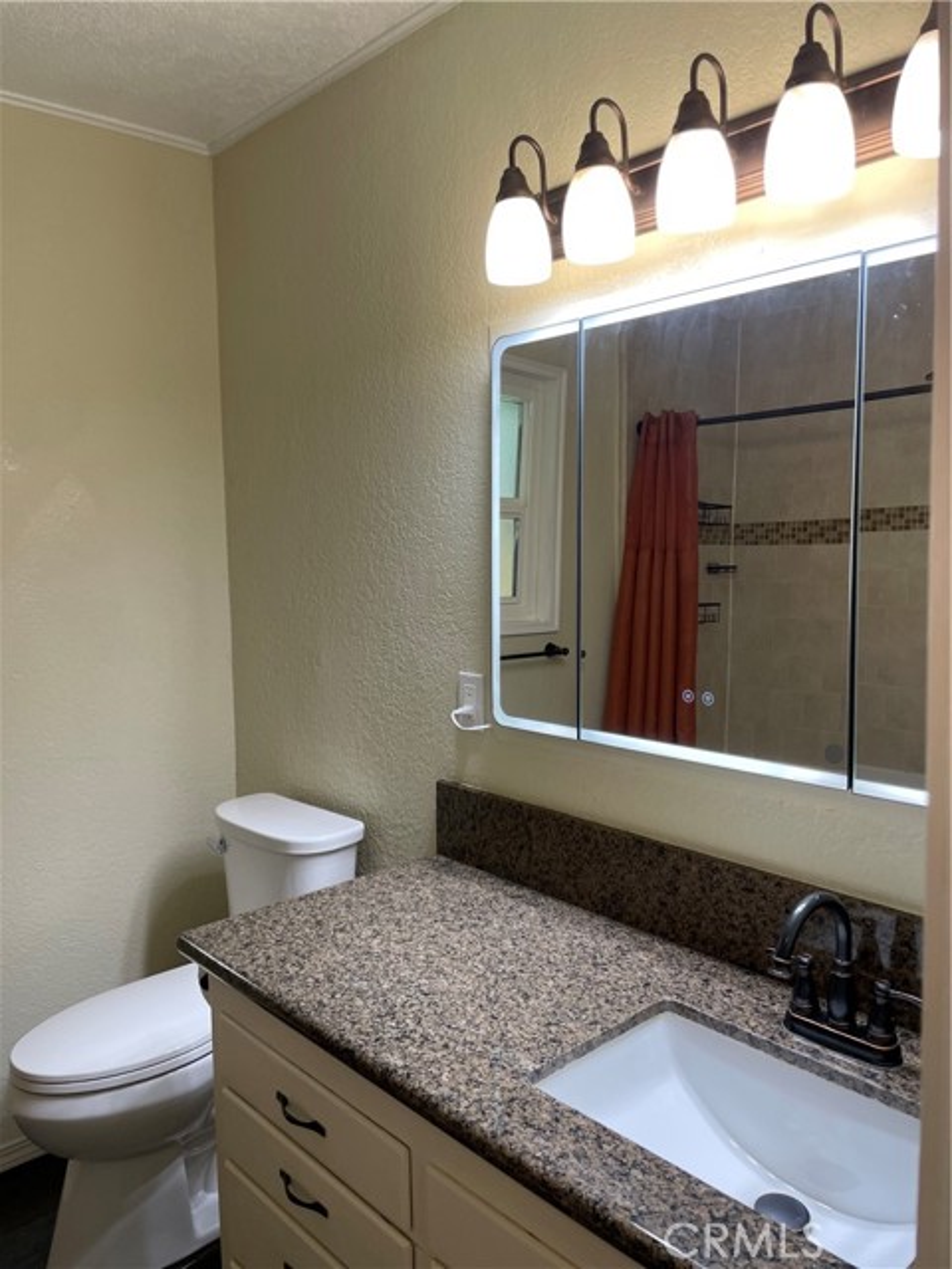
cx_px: 476
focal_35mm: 26
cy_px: 634
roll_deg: +1.7
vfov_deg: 67.3
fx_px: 953
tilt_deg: -4.5
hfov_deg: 53.1
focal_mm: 4.2
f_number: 1.6
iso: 80
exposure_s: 1/60
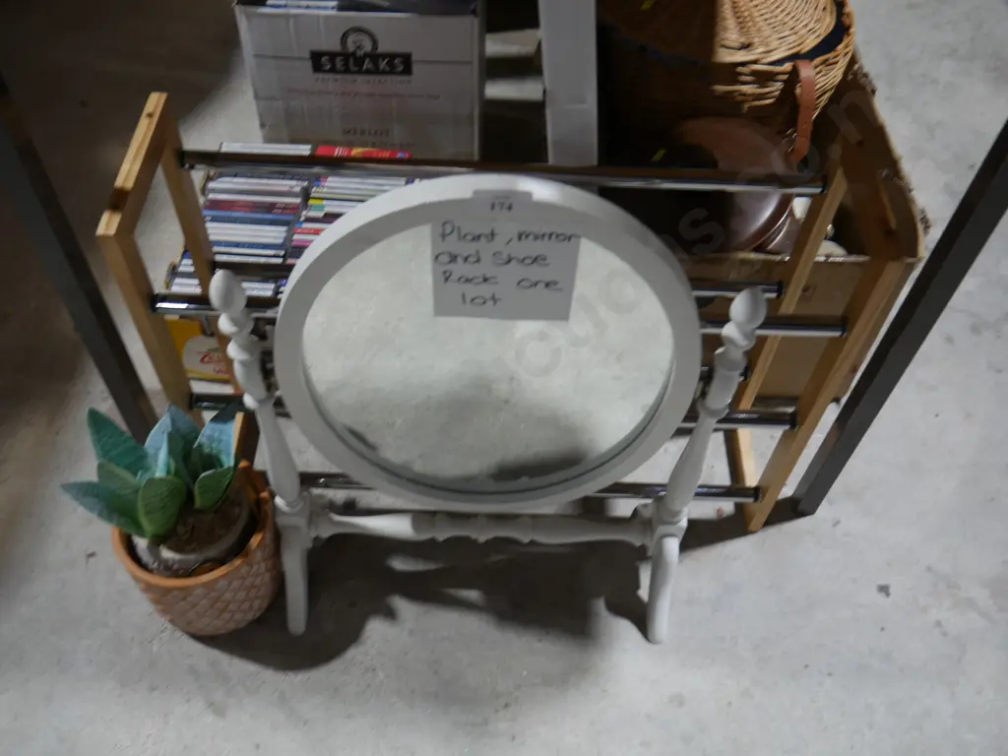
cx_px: 504
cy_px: 378
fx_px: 874
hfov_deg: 60.0
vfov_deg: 46.8
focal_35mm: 30
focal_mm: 15
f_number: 3.6
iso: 250
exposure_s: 1/60
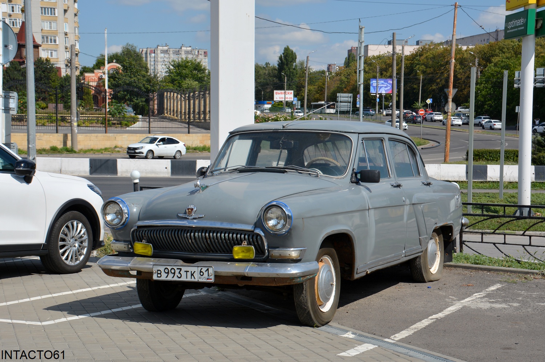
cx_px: 272
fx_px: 998
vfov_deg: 20.6
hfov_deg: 30.5
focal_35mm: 66
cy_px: 181
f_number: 10
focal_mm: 44
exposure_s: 1/400
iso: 100
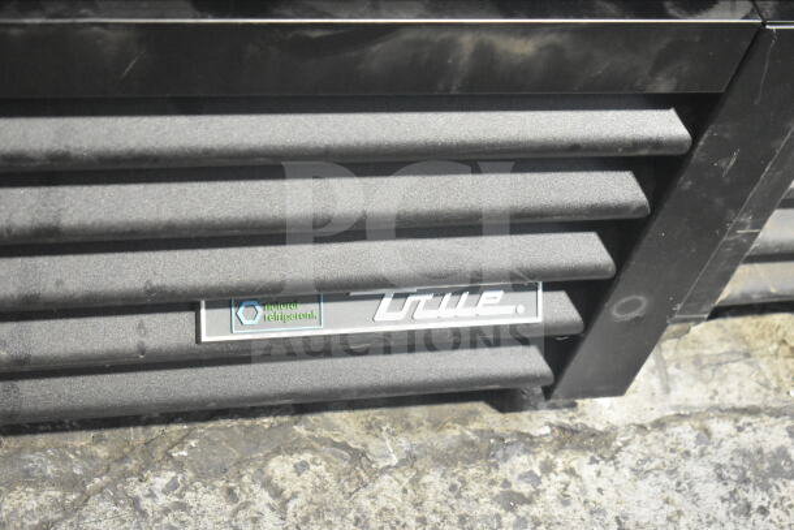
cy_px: 265
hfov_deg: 24.6
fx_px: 1820
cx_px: 397
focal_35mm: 82
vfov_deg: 16.6
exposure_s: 1/100
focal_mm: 55
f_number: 5.6
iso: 9000
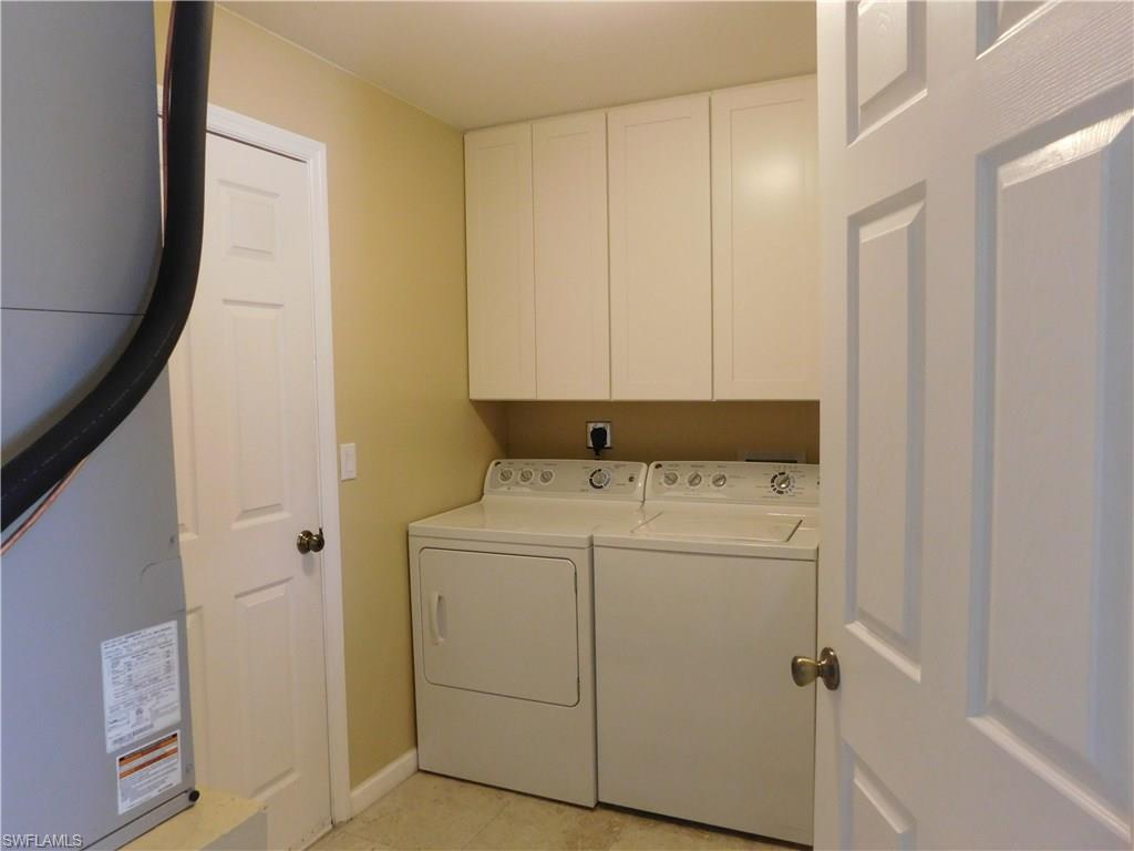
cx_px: 567
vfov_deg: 56.8
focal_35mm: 24
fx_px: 786
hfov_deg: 71.6
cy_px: 426
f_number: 3
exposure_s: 1/30
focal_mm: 4.1
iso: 320
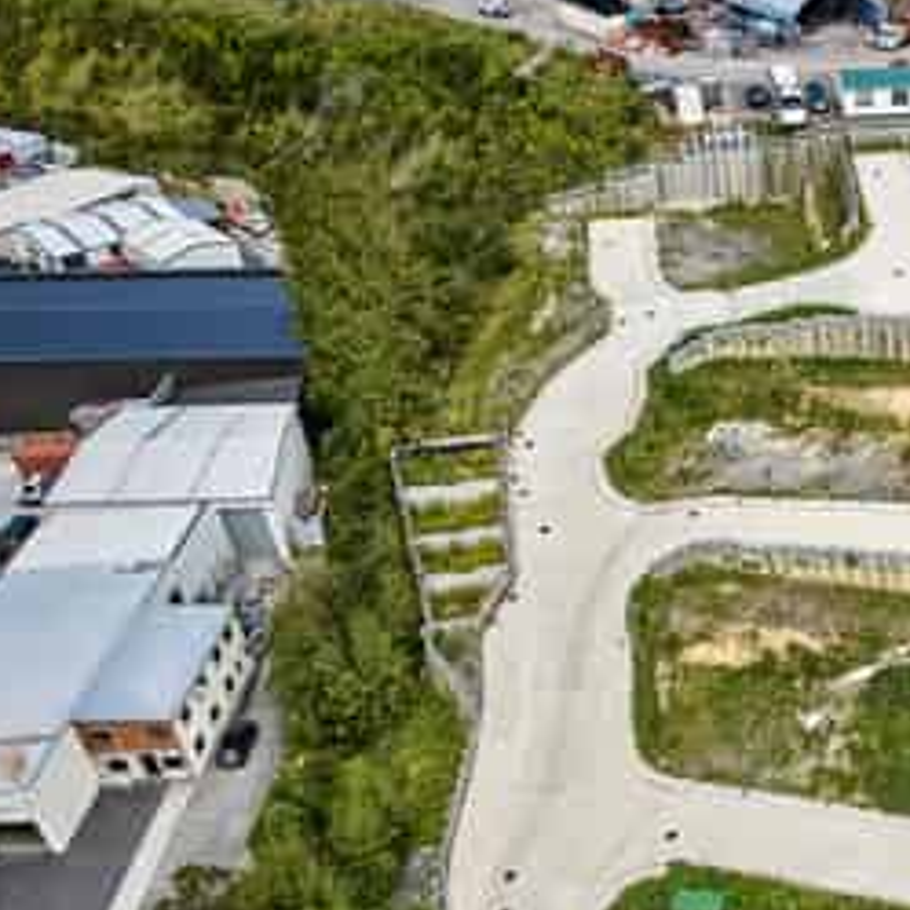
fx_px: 1249
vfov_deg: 39.1
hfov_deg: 36.5
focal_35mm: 42
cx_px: 883
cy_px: 663
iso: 100
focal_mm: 12.29
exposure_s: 1/320
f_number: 5
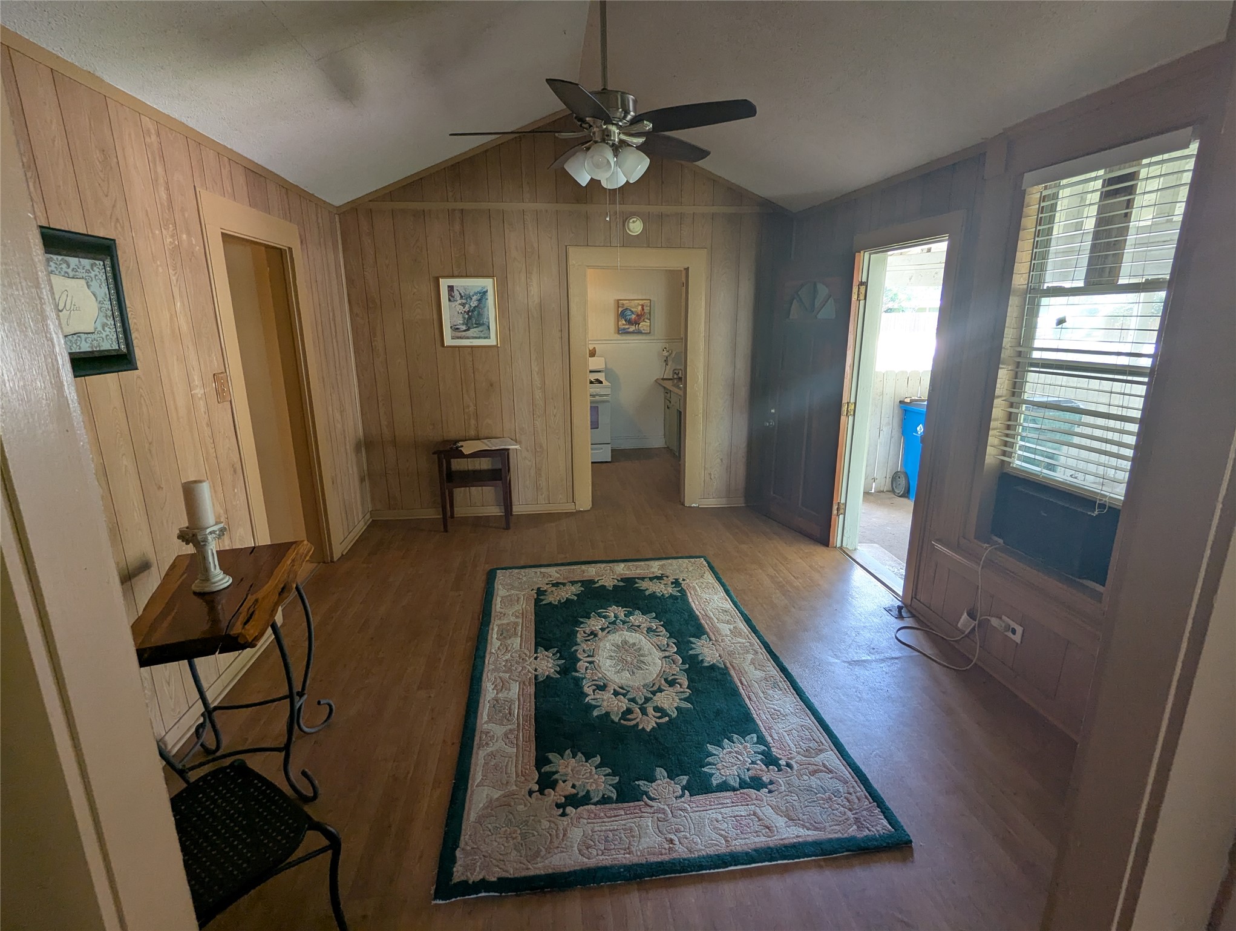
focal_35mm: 16
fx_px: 572
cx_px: 618
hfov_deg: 94.4
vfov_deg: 78.2
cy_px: 466
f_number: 2.2
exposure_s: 1/27.6
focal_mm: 2.35
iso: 58
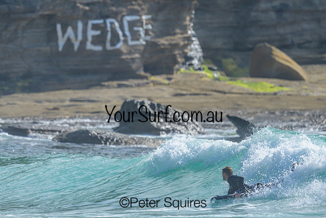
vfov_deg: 1.3
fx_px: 9712
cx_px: 167
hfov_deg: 1.9
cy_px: 72
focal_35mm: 1072
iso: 320
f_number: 6.3
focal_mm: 800
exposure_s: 1/2000
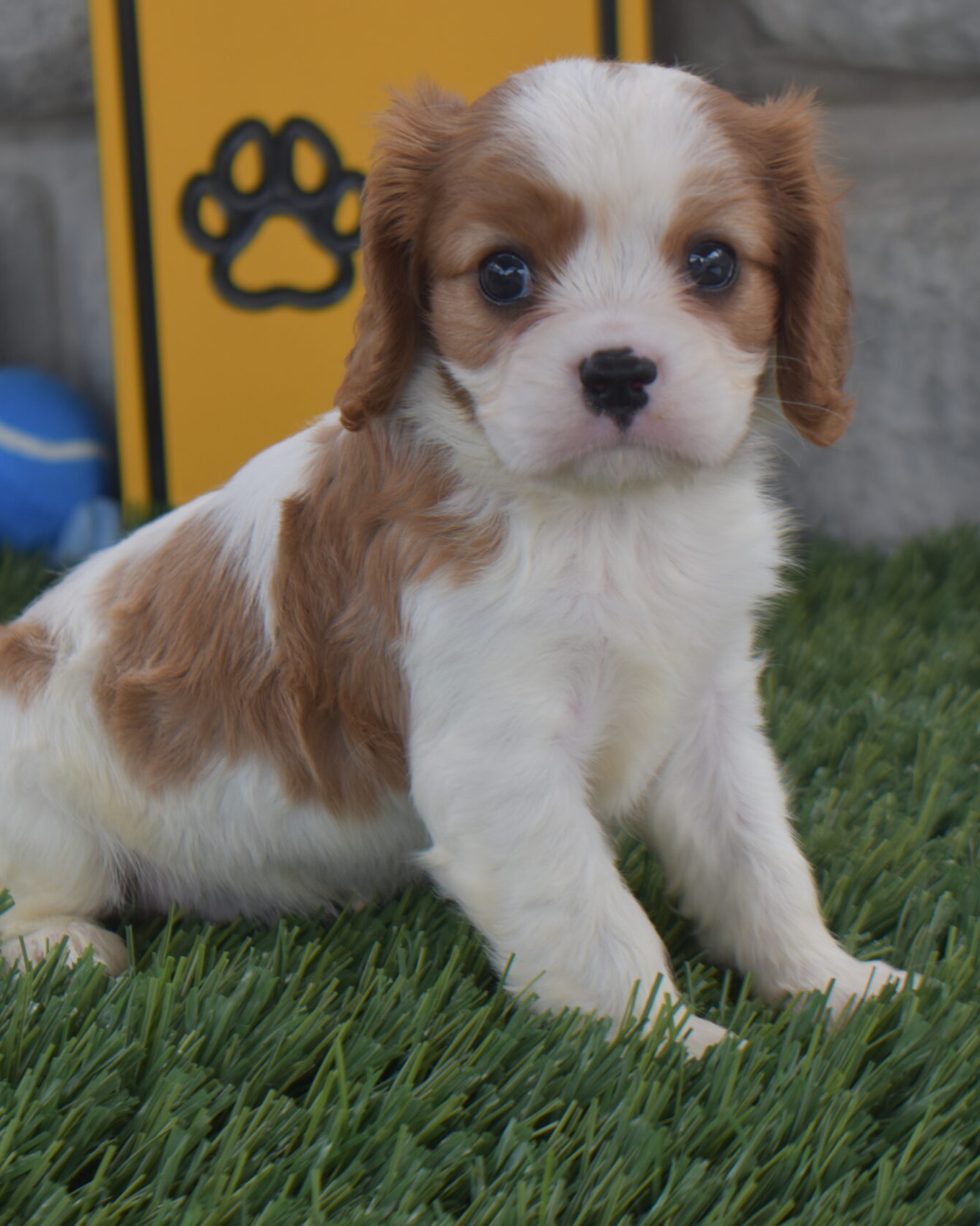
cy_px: 613
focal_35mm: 102
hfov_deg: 15.1
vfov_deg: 18.8
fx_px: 3698
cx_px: 327
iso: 200
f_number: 5.3
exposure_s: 1/160
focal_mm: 48
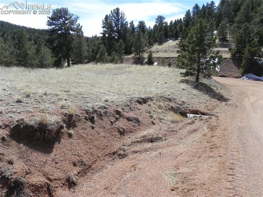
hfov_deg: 67.3
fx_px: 197
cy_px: 98
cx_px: 132
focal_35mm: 26
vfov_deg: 53.0
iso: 160
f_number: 7.1
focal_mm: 4.6
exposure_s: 1/390
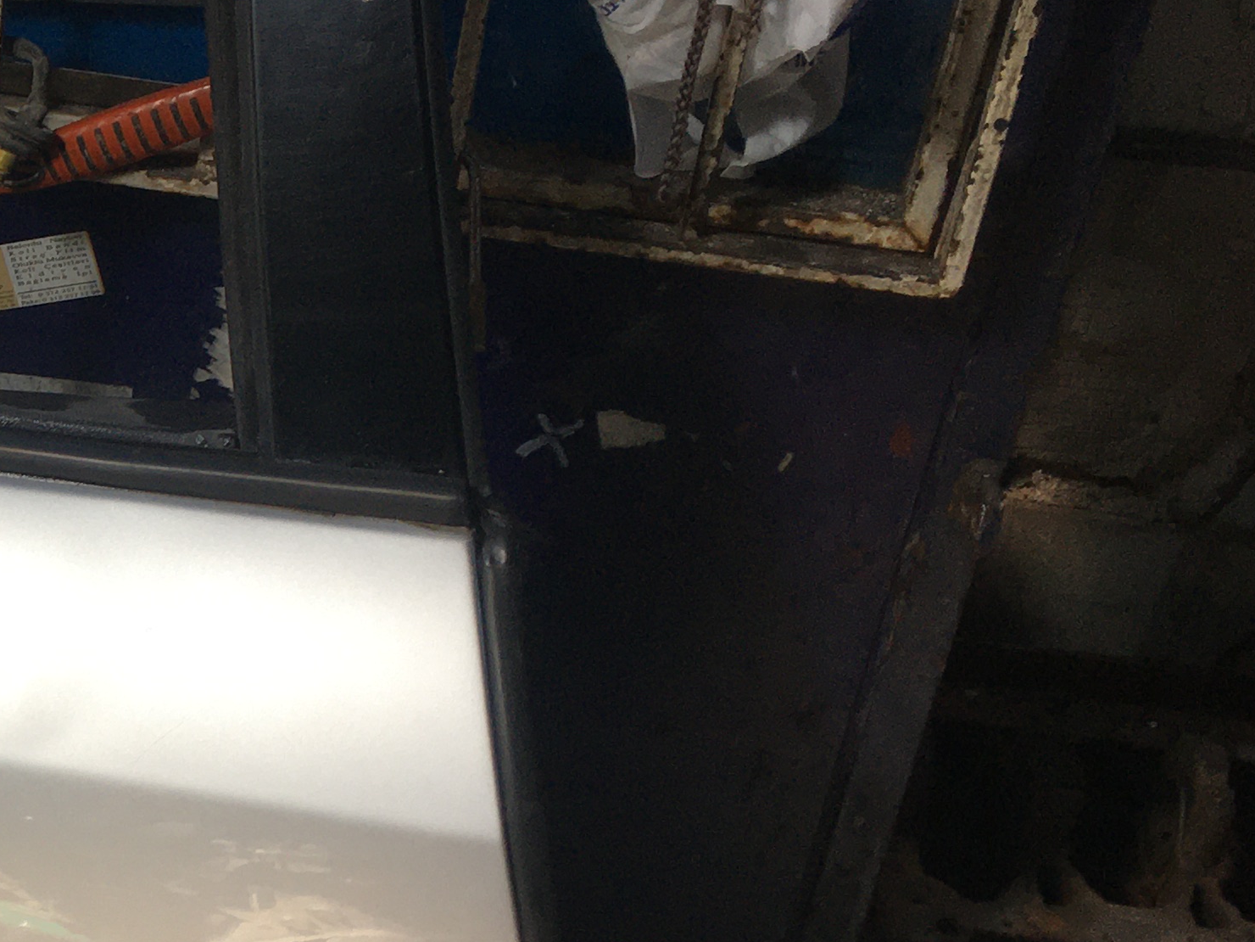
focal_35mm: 79
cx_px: -392
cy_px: 707
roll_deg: +0.9
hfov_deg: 22.1
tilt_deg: -36.9
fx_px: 2864
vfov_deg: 18.5
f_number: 2.2
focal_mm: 4.15
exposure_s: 1/100
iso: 40
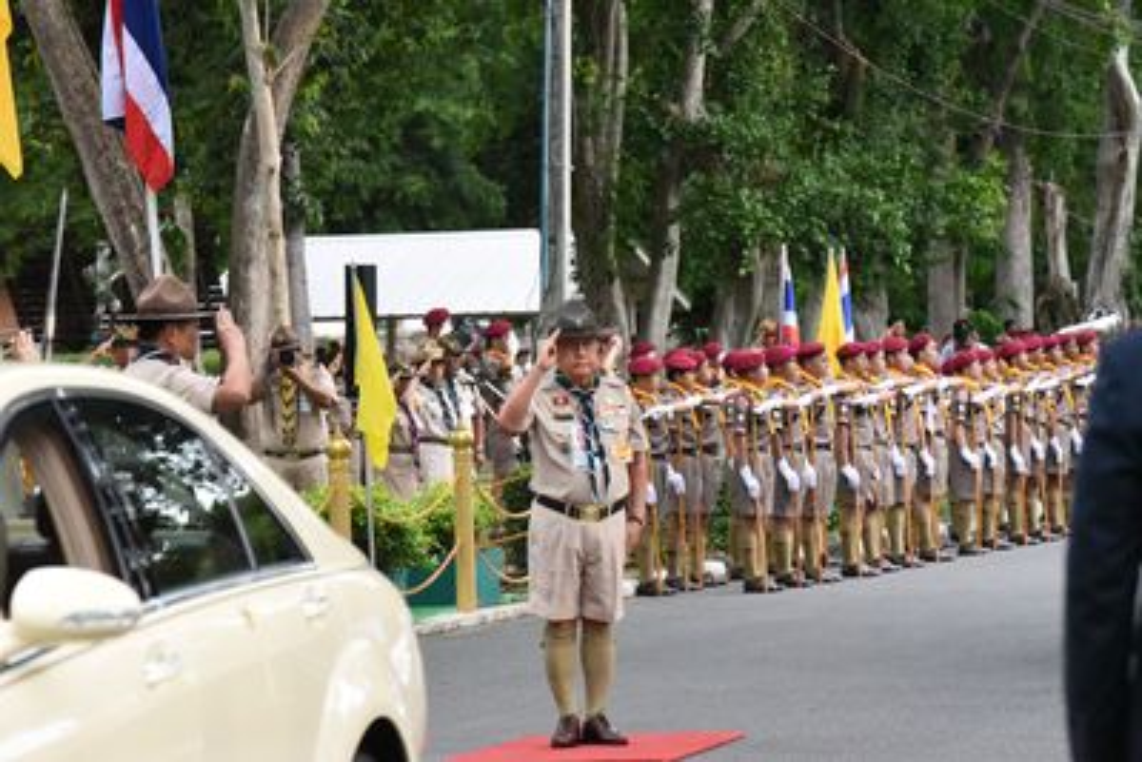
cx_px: 571
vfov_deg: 7.4
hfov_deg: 11.1
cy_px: 381
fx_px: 5870
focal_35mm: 185
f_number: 11
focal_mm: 185
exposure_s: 1/4000
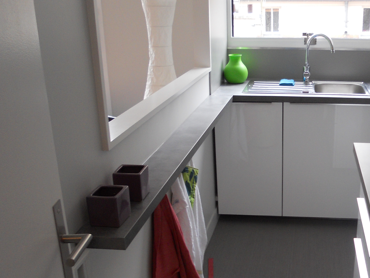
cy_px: 158
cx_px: 264
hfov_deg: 39.6
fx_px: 502
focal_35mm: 47
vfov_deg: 30.8
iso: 125
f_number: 3.2
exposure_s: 1/30
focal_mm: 4.9
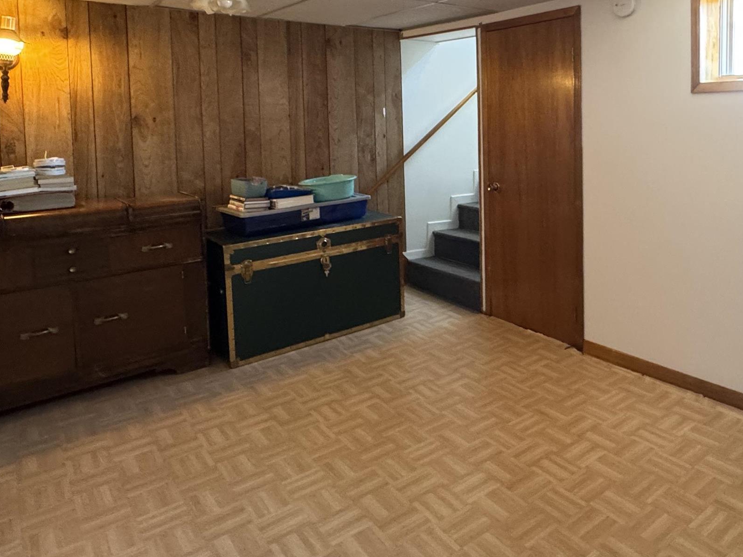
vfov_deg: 49.6
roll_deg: +1.0
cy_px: 149
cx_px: 511
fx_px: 580
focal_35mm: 27
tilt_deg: -3.5
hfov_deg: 63.2
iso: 320
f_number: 2.2
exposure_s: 1/60
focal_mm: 2.22
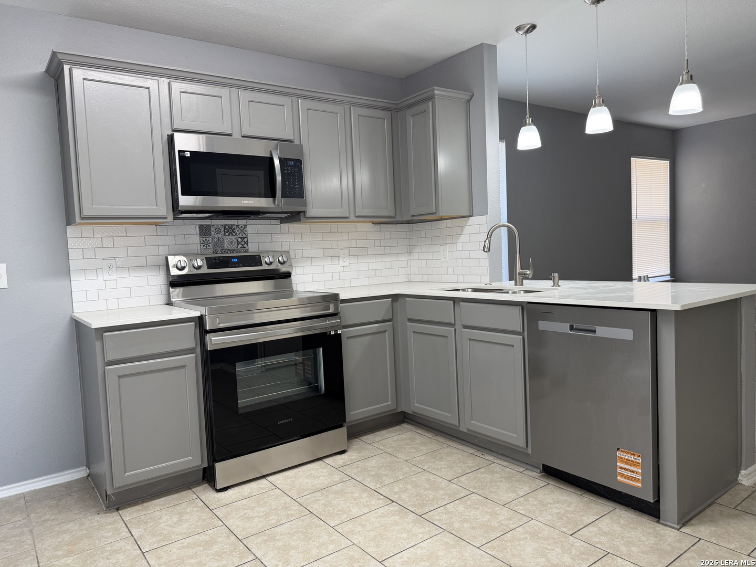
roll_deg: +3.0
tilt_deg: -3.9
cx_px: 378
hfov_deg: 71.6
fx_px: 524
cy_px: 284
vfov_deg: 56.8
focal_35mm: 24
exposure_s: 1/120
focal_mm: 6.76
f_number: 1.78
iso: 100
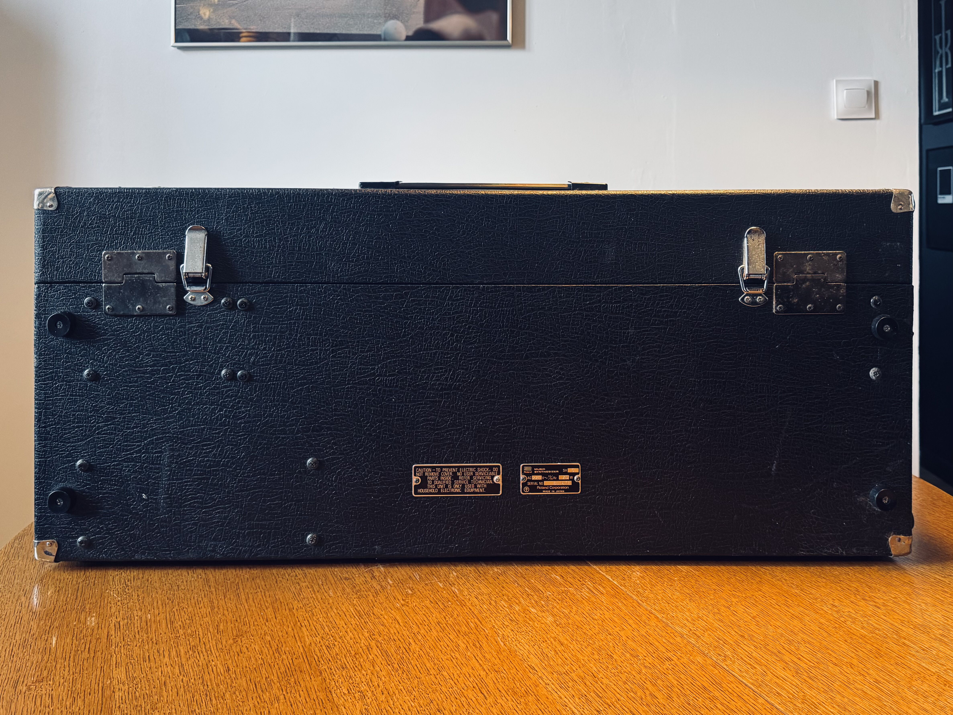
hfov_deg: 71.6
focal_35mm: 24
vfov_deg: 56.8
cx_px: 476
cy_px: 358
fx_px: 661
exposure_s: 1/60
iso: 400
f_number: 1.78
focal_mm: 6.76
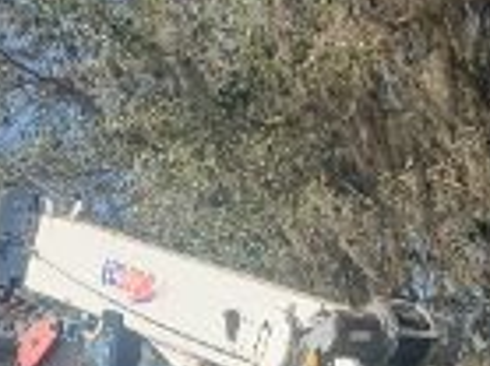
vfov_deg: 11.2
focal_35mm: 120
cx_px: -74
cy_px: 736
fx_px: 1697
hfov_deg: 15.9
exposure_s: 1/932
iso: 50
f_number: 2.4
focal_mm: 4.3
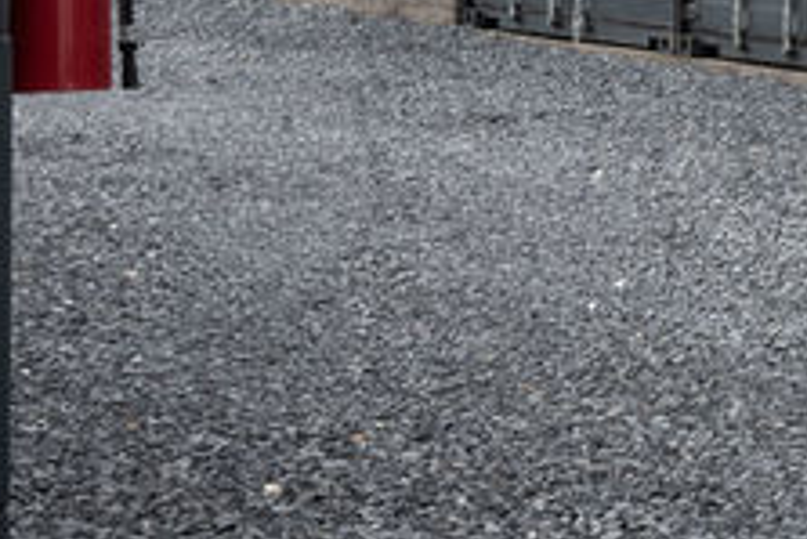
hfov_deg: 15.6
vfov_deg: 12.2
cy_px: -128
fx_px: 2467
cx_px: 1505
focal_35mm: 110
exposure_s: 1/8
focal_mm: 24
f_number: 22
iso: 80
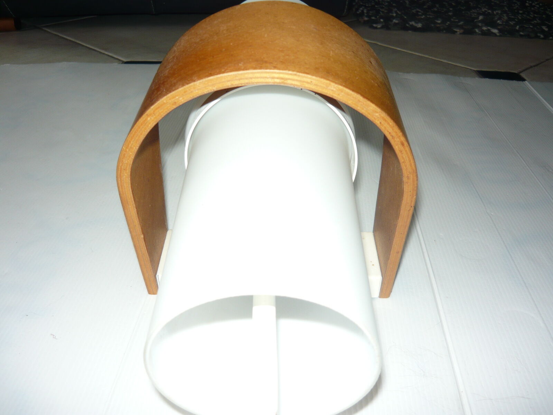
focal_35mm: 33
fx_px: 527
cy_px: 208
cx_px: 276
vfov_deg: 42.9
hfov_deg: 55.4
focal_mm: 5.5
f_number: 2.8
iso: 100
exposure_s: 1/30
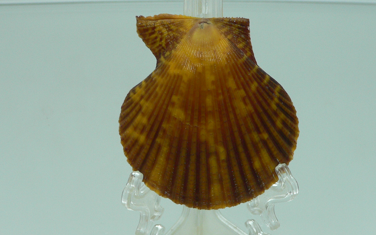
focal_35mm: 46
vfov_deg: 28.0
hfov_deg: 43.4
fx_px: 471
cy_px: 136
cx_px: 206
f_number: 2.8
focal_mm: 4.6
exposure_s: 1/60
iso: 150
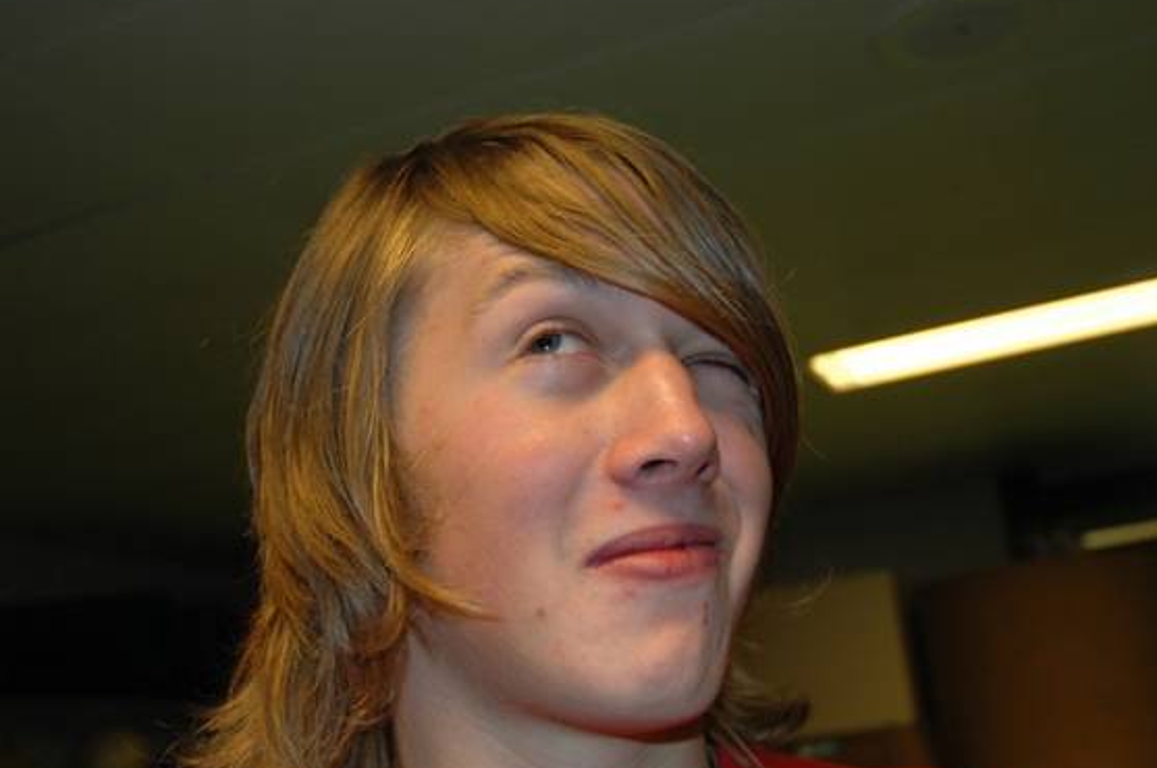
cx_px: 598
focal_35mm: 47
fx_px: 1495
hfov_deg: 42.3
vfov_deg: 28.8
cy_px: 411
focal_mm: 27
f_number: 3.8
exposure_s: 1/60
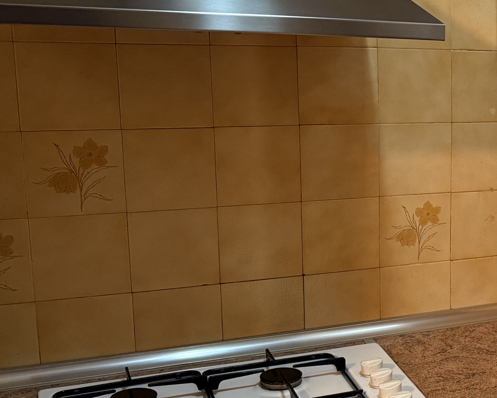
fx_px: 986
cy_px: 212
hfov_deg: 24.3
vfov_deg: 22.8
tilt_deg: -12.1
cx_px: 670
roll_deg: -2.8
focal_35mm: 67
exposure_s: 1/50
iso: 250
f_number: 1.78
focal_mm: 6.76
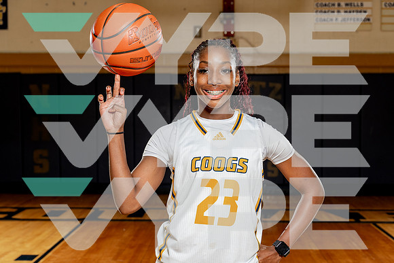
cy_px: 132
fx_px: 751
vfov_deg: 19.9
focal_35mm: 69
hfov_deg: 29.4
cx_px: 197
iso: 640
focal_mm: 67
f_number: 5.6
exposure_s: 1/250
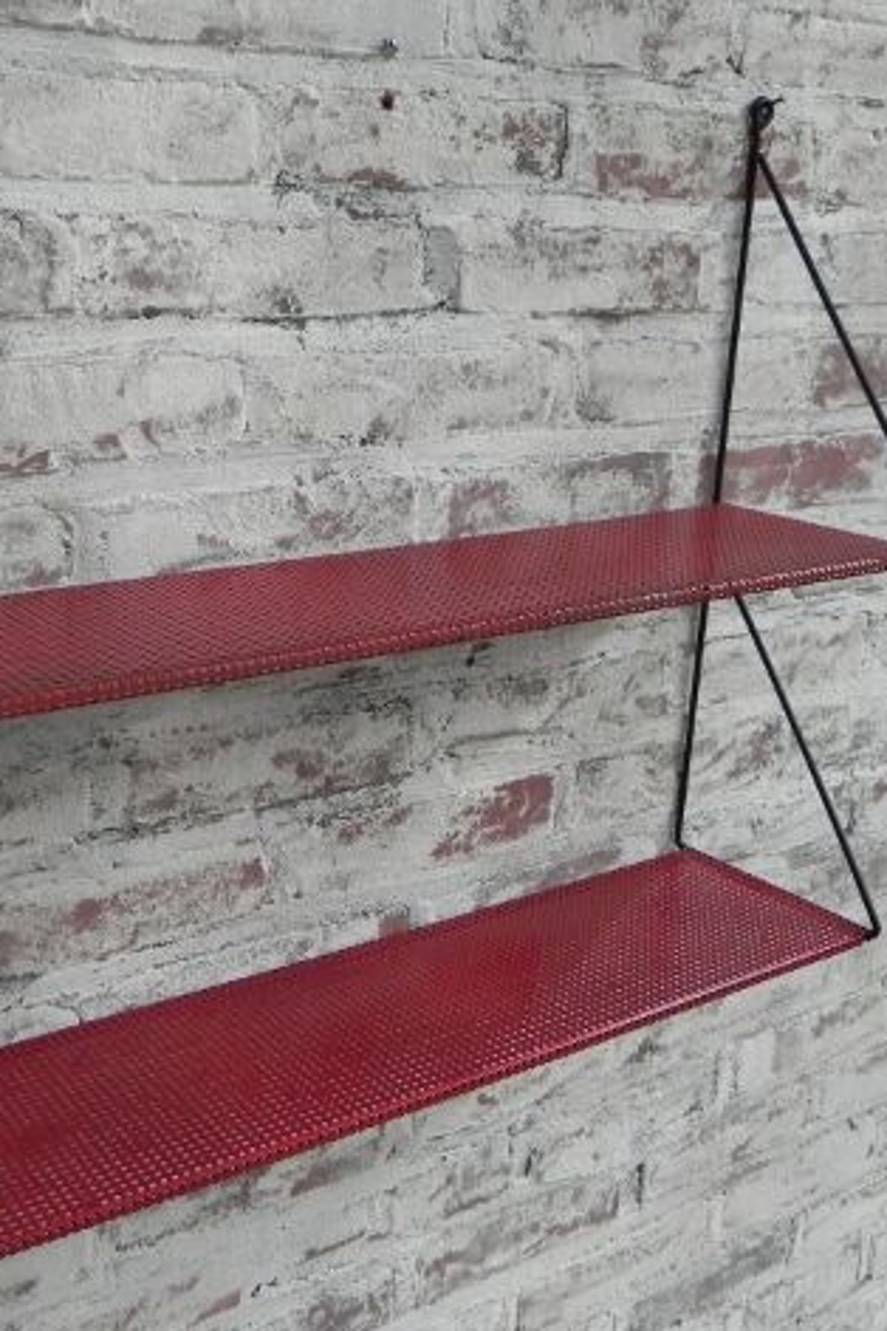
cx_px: 319
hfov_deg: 32.4
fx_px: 1515
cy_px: 670
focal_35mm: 41
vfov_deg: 47.4
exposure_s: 1/50.5
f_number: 2.8
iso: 160
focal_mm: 5.2
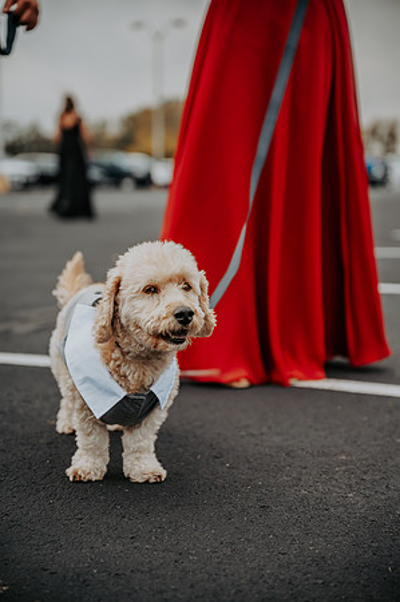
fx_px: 1169
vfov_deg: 28.9
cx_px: 200
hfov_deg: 19.4
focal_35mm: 70
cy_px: 301
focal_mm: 70
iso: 320
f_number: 3.2
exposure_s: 1/1600
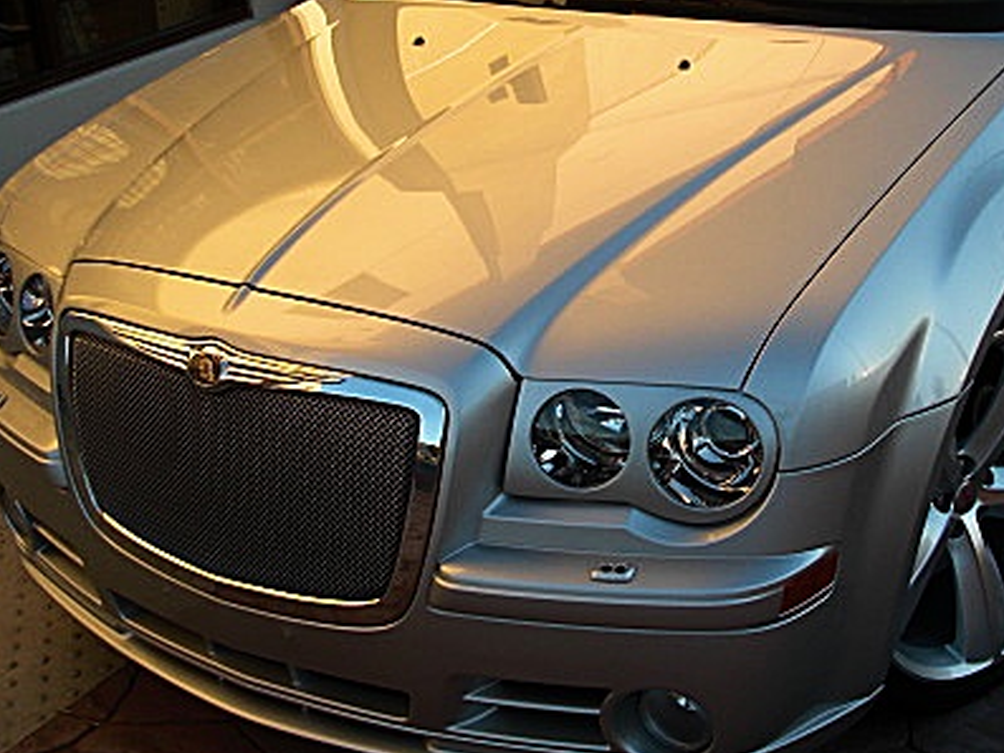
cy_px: 225
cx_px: 604
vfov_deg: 25.1
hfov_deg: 33.1
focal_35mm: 58
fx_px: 1683
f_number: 2.8
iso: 50
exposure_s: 1/200
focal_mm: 6.3
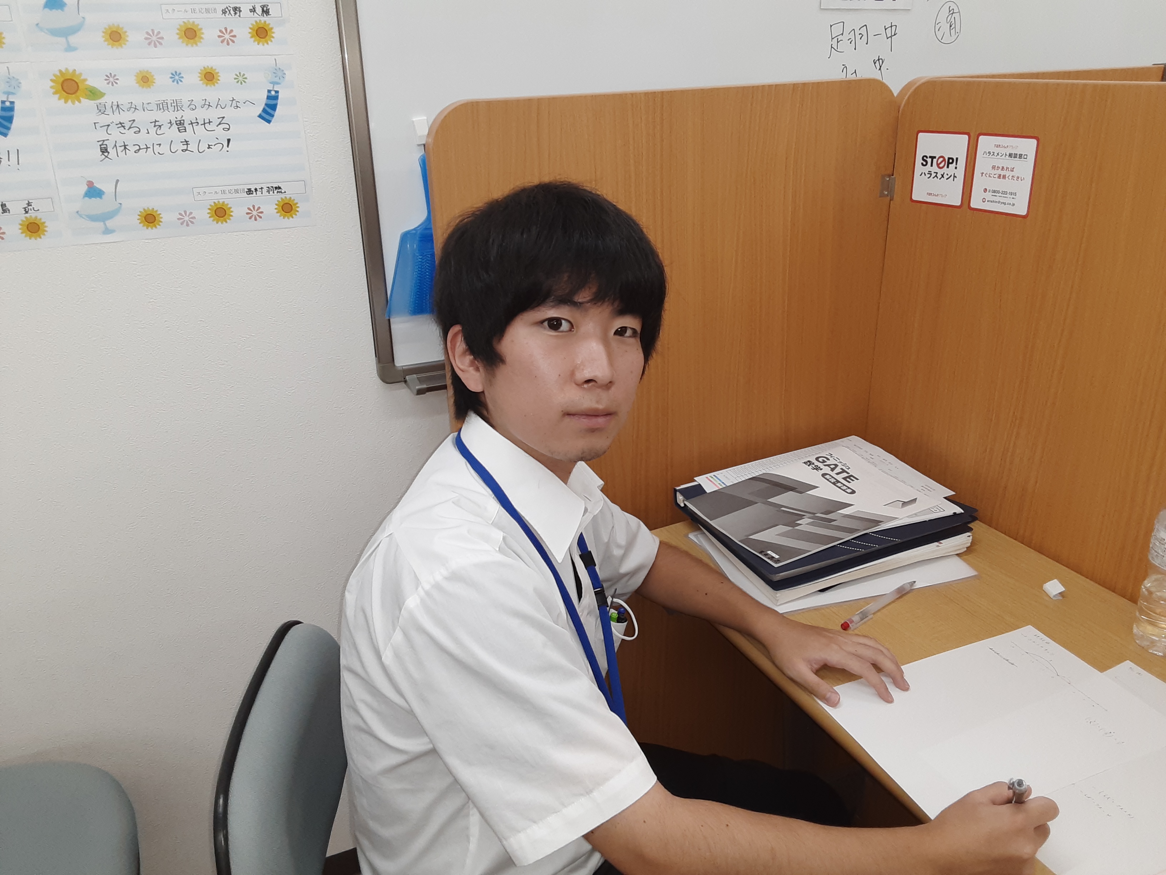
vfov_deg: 51.4
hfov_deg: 65.3
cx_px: 583
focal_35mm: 27
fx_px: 909
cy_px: 438
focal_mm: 2.91
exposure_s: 1/50
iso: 125
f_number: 1.9
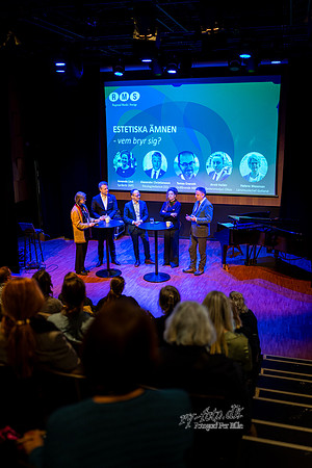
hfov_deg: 37.9
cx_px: 156
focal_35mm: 35
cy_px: 234
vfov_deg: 54.4
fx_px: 455
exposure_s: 1/200
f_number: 1.4
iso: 800
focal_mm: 35
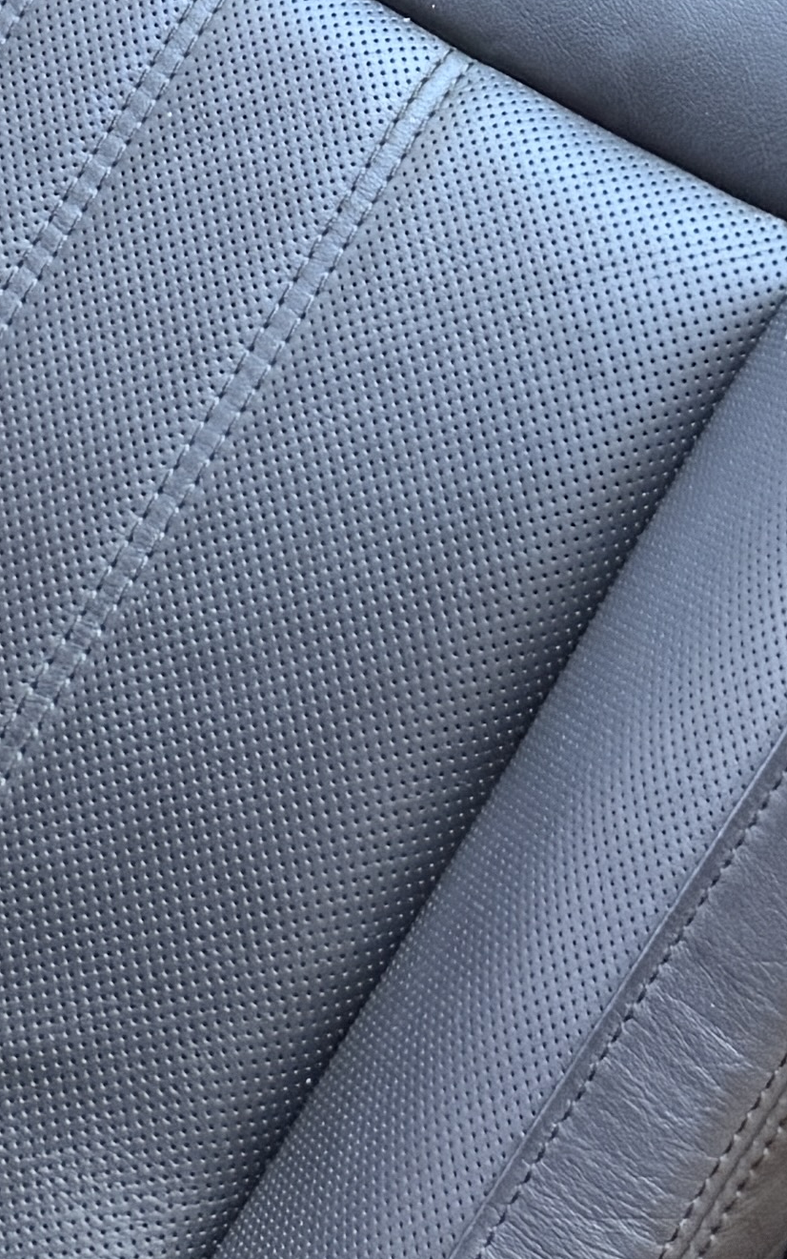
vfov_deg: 17.1
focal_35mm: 110
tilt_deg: -53.3
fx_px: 3774
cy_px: -642
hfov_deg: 11.9
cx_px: 144
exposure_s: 1/60
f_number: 1.78
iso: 640
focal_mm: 6.76
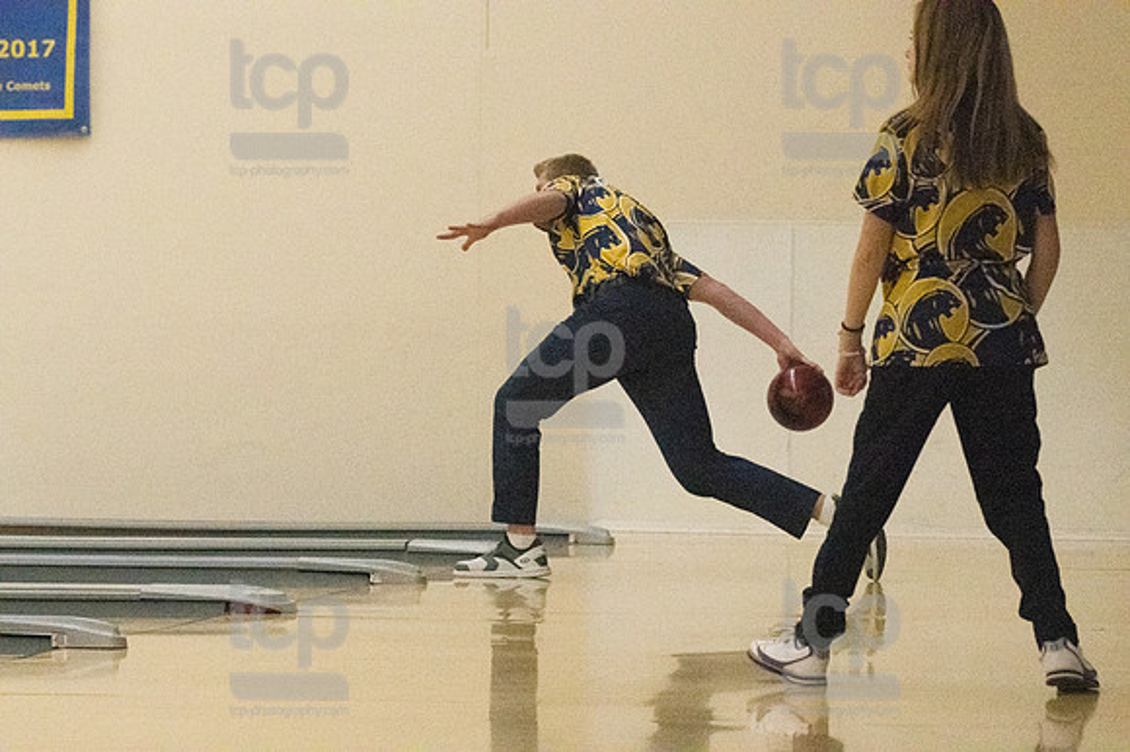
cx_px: 565
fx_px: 4800
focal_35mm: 153
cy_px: 376
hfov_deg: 13.4
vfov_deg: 9.0
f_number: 4.5
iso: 10000
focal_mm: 102
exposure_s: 1/1250
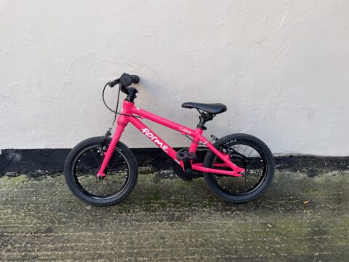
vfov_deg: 53.1
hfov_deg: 67.3
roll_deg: +0.4
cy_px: 131
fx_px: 262
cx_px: 174
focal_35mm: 26
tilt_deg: -19.5
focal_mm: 4.2
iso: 32
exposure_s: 1/130
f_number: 1.6
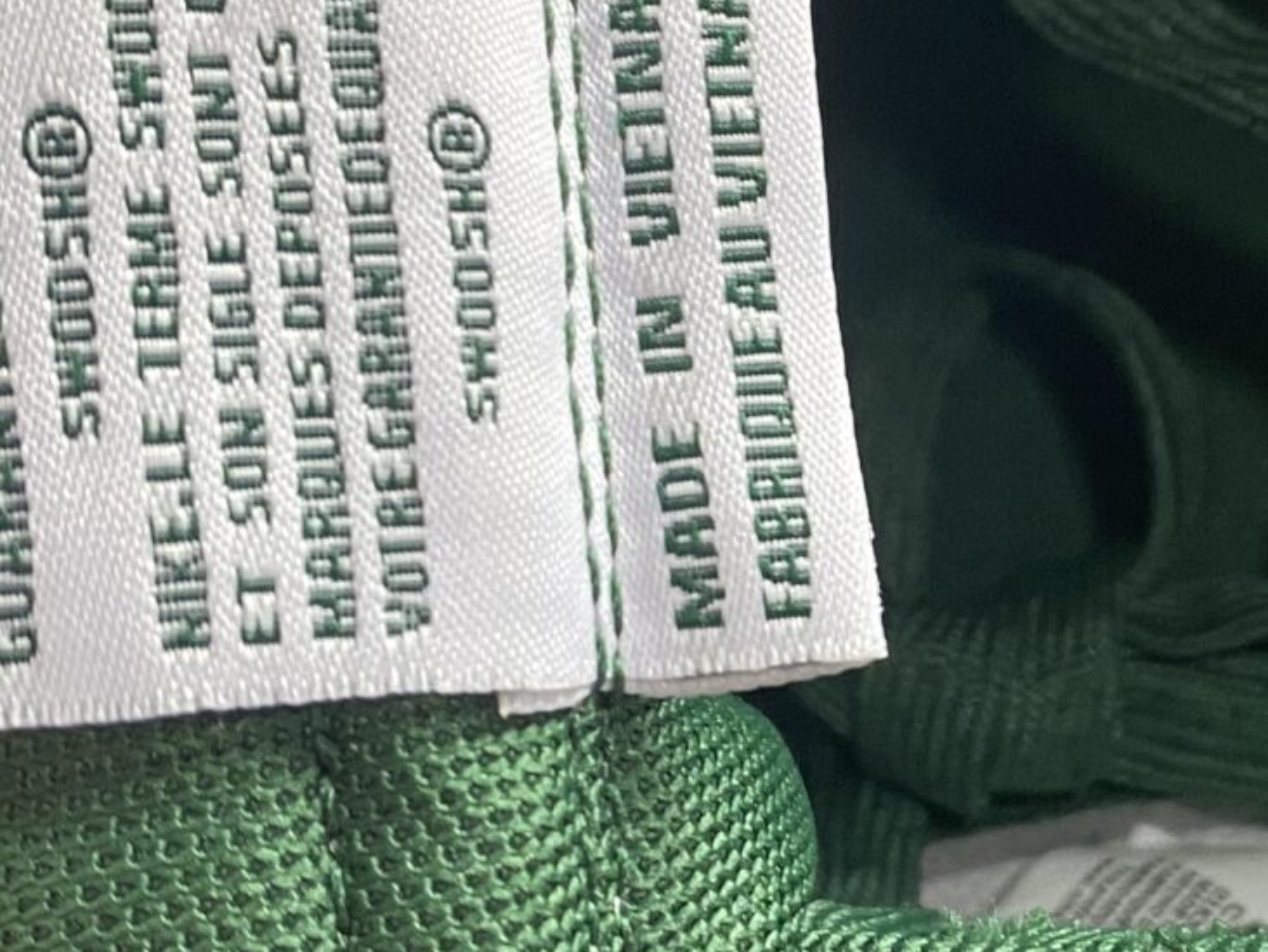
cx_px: 1303
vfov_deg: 16.2
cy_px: 390
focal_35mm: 91
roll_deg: +3.3
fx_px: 3335
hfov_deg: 20.7
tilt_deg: -42.1
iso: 160
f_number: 1.8
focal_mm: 4.25
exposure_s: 1/50
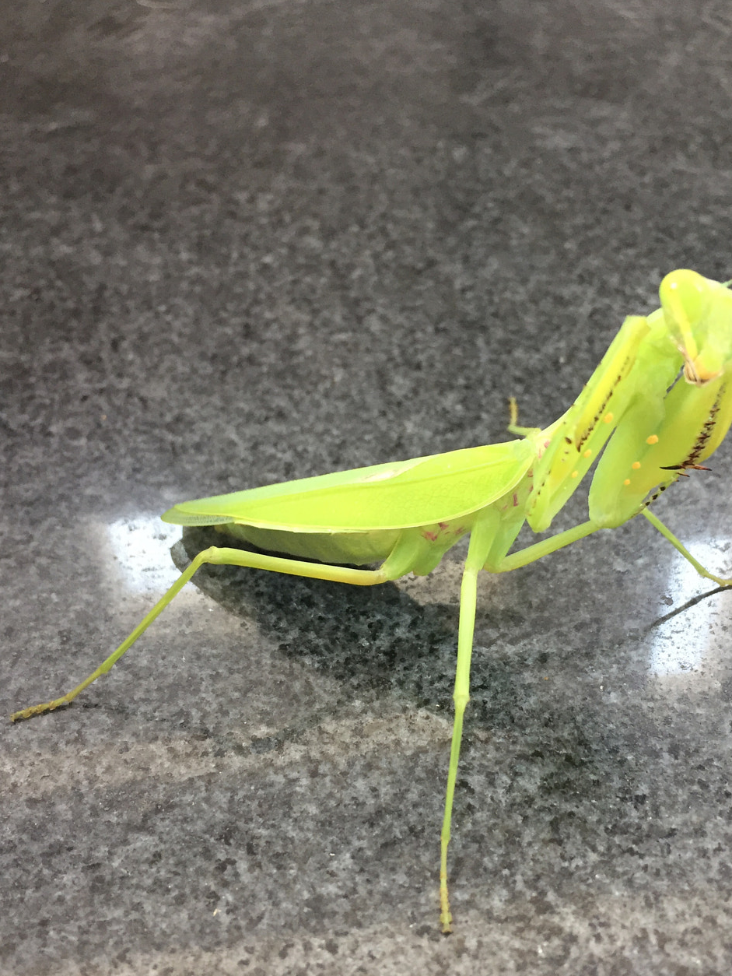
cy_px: 589
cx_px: 429
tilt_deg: -48.9
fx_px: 1043
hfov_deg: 38.6
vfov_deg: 49.8
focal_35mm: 37
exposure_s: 1/33
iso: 100
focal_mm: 4.15
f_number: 2.2
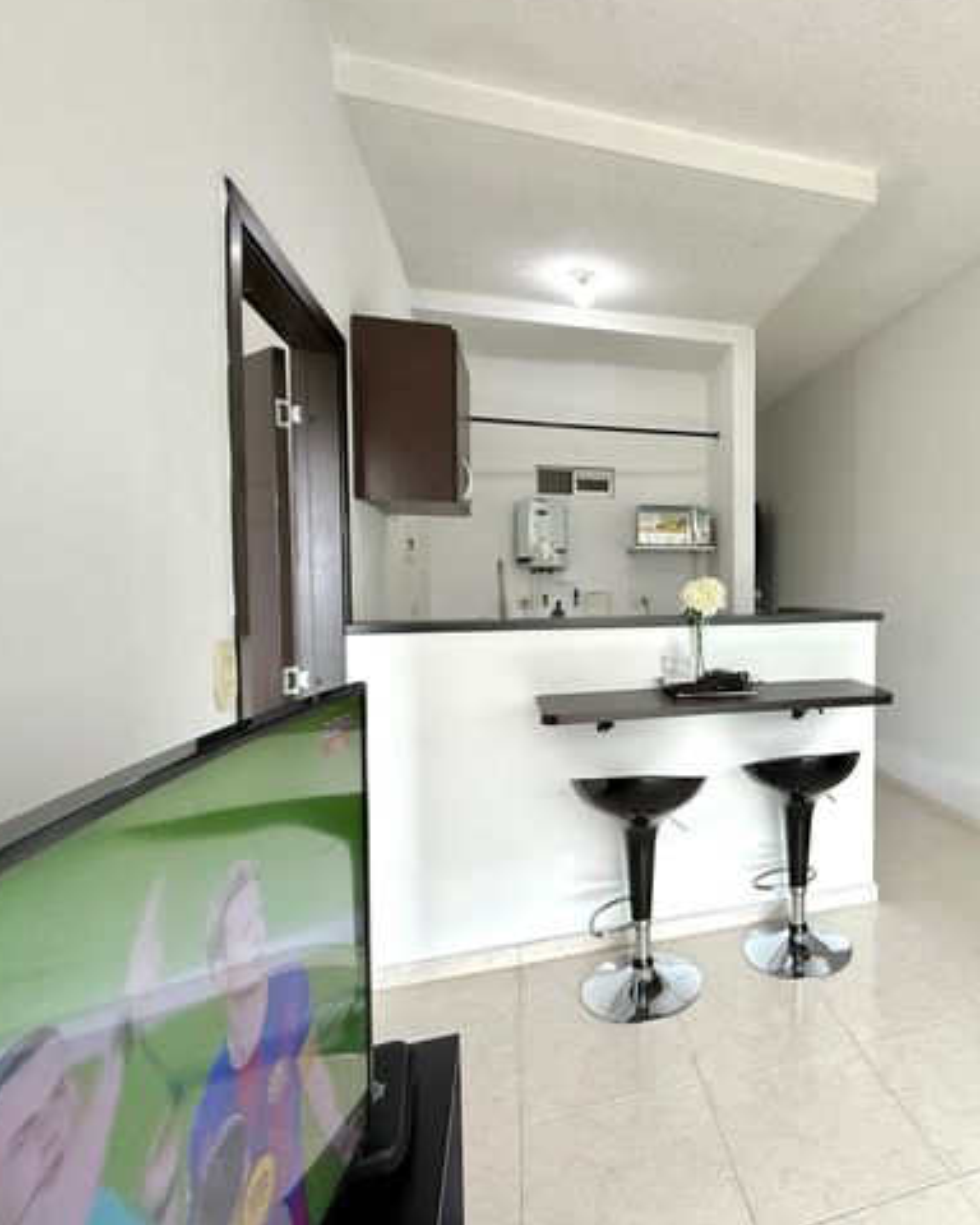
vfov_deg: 83.3
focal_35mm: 19
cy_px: 600
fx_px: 689
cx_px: 752
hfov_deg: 65.8
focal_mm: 2.22
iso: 200
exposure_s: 1/120
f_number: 2.2
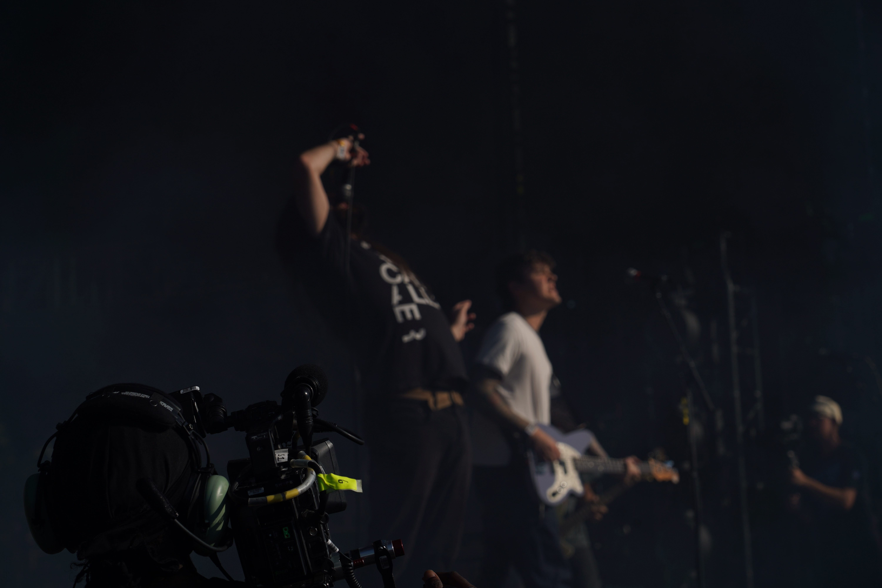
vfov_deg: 13.0
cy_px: 294
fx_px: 2572
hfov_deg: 19.5
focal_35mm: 105
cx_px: 441
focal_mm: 105
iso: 100
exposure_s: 1/1000
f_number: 8
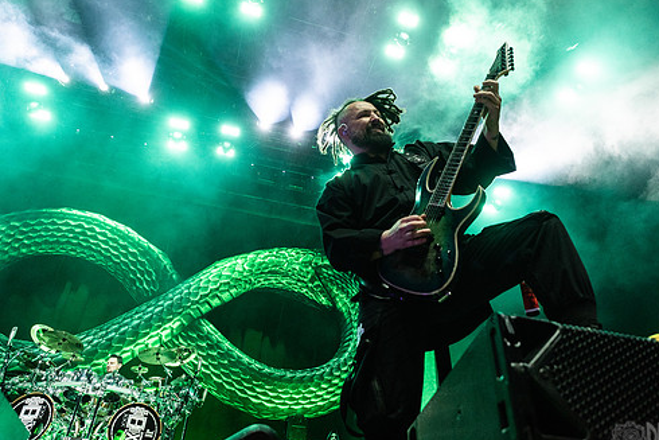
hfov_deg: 61.7
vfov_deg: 43.6
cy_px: 195
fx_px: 549
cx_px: 367
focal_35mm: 30
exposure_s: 1/400
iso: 2000
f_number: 3.2
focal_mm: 24
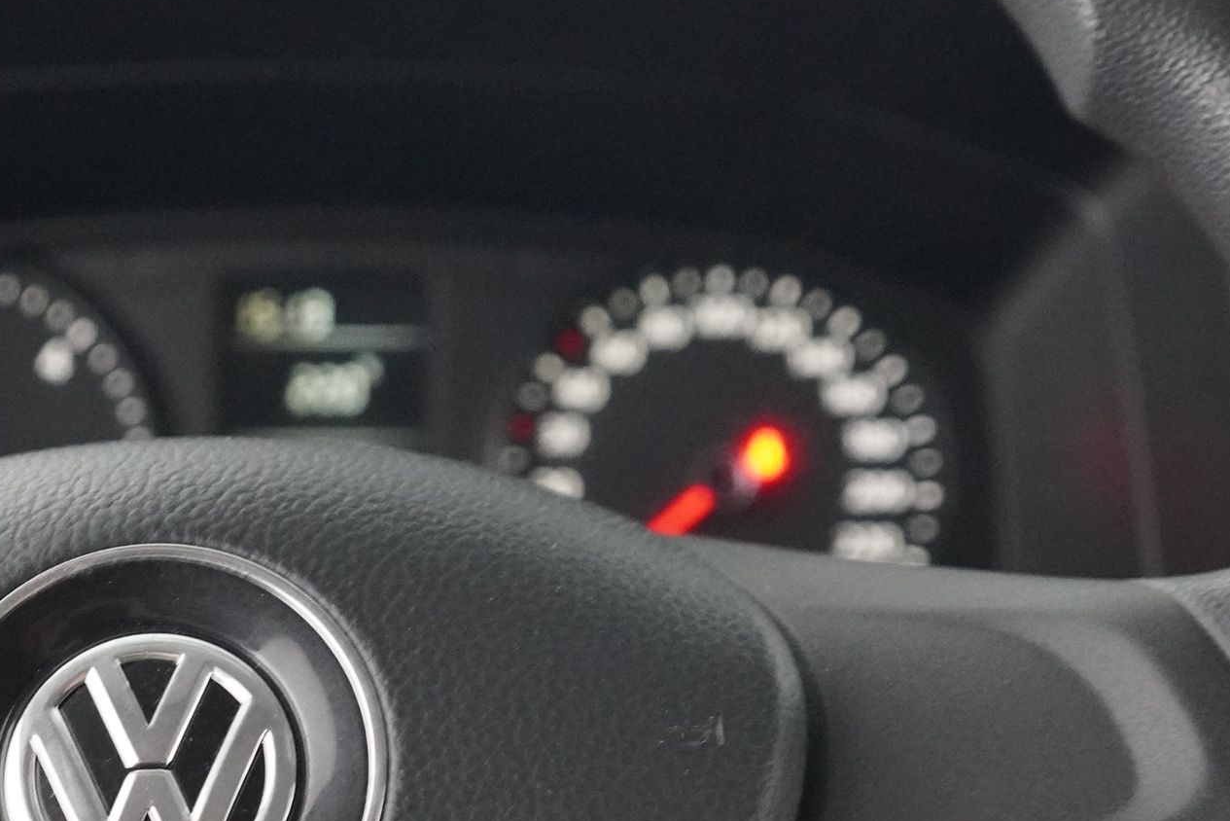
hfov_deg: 24.2
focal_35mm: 83
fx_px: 2836
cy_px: 766
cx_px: 305
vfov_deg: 16.2
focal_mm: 28
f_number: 3.5
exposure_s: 1/20
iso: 6400
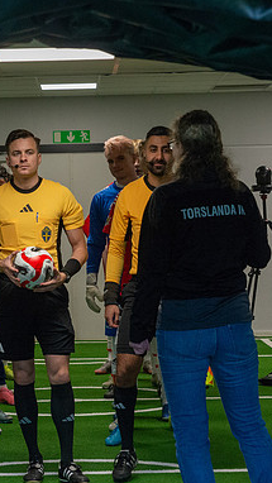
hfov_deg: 9.8
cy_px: 241
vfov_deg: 17.4
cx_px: 25
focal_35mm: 123
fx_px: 1576
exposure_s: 1/400
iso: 5000
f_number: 5
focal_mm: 70
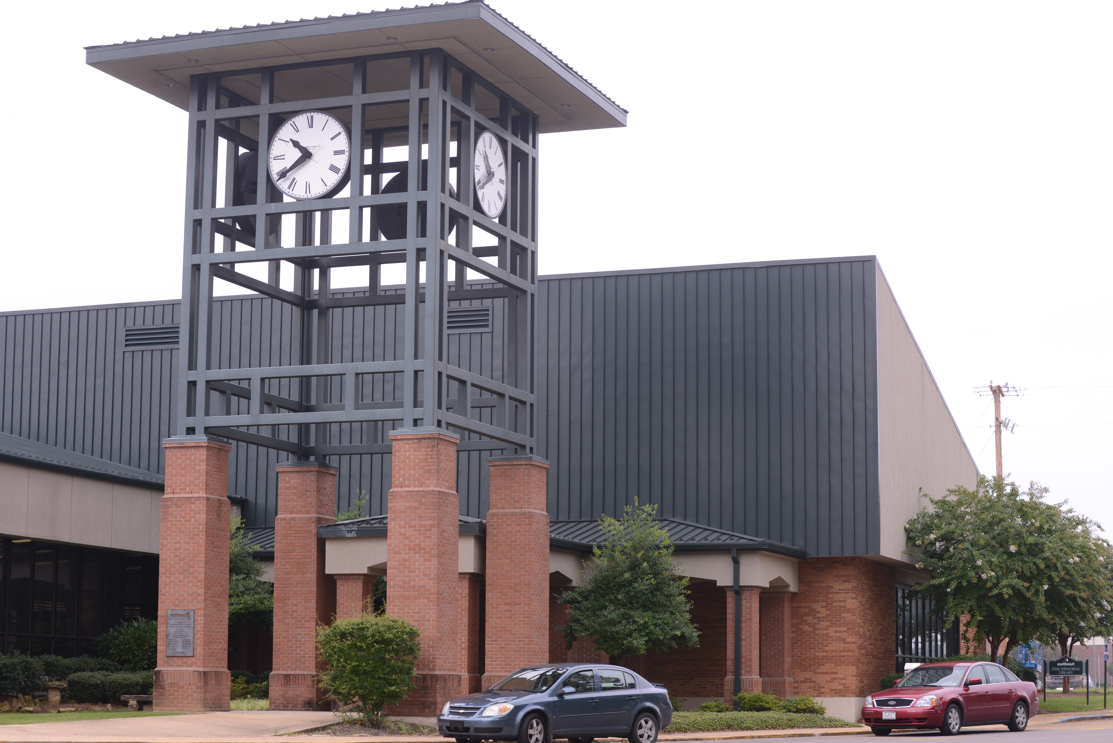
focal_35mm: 70
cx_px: 556
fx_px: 2165
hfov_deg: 28.8
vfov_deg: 19.5
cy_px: 372
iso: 640
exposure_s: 1/500
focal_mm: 70
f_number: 8
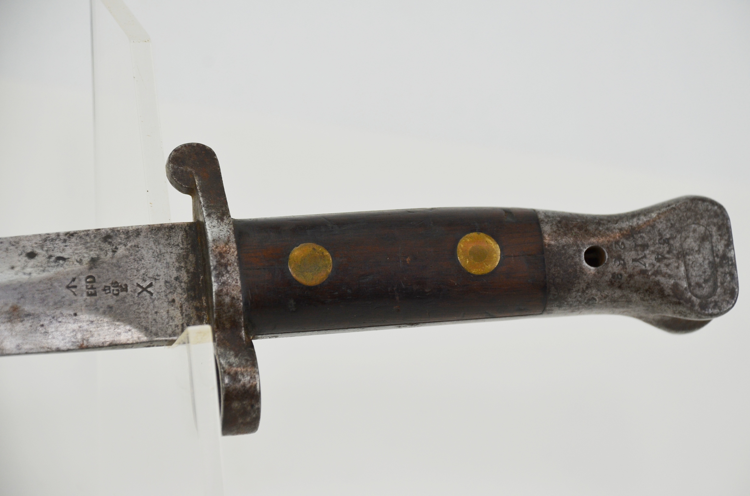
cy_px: 248
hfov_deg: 12.3
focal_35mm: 168
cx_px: 375
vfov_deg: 8.1
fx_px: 3493
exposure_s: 1/250
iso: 500
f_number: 5.6
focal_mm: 112
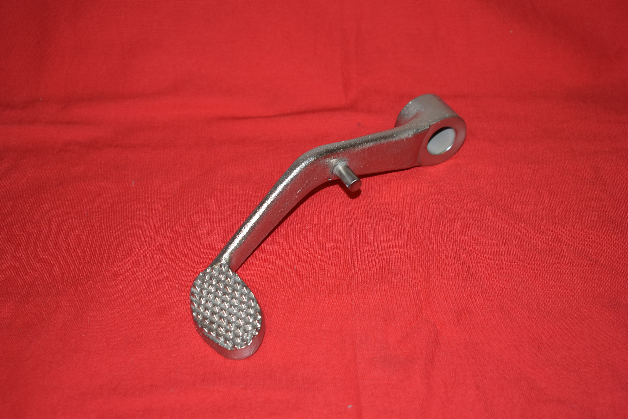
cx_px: 314
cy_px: 210
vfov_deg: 19.7
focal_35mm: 69
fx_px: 1204
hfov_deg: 29.2
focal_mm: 46
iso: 250
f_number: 5.3
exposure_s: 1/60
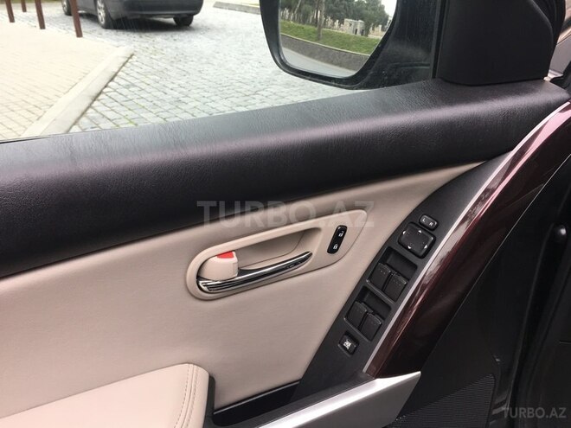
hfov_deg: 61.7
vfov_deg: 48.2
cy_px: 214
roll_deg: -0.4
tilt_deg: -24.9
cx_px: 286
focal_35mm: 29
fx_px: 478
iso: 40
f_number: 2.2
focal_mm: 4.15
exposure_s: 1/100
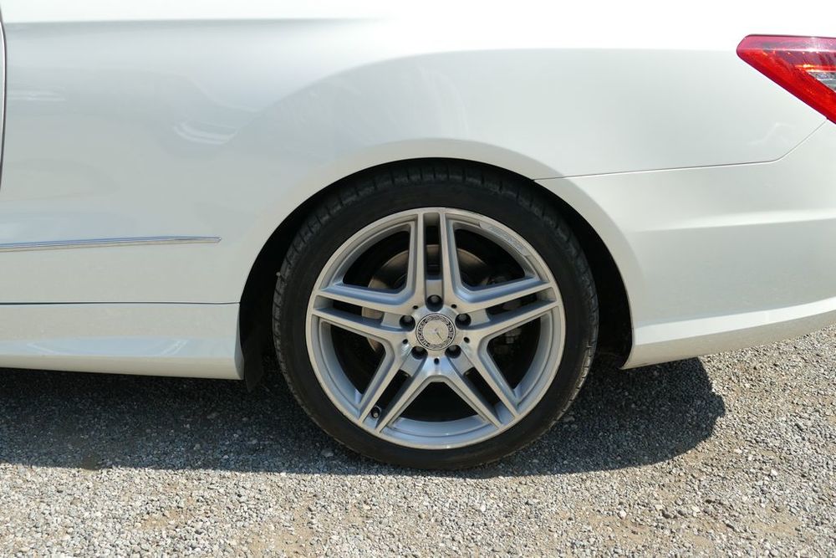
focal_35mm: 37
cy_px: 279
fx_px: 859
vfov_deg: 36.0
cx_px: 418
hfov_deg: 51.9
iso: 125
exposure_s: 1/1300
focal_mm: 13.43
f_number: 3.1
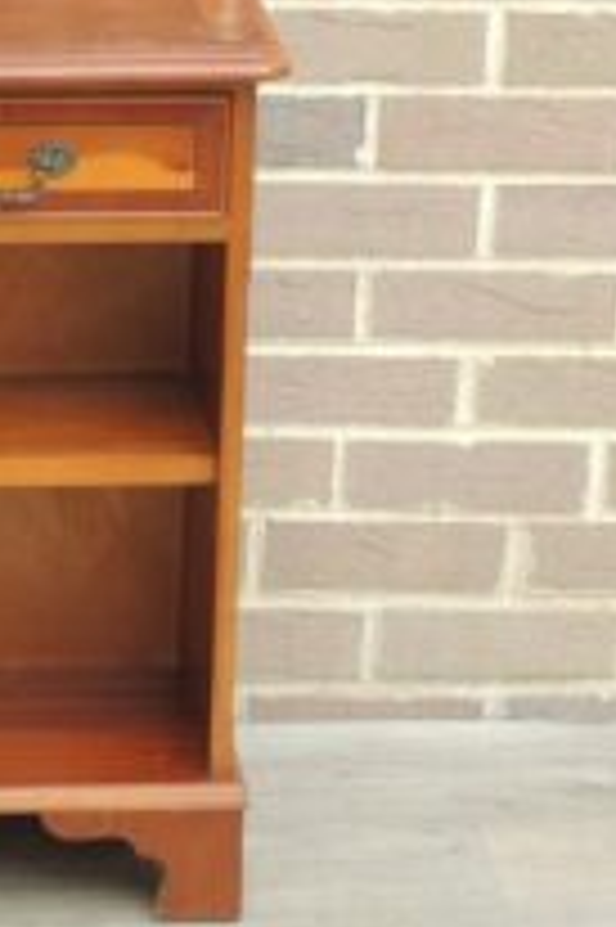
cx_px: -315
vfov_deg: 12.3
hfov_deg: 8.0
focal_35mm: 167
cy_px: 360
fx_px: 4293
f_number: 3.7
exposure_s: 1/60
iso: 110
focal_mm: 9.8
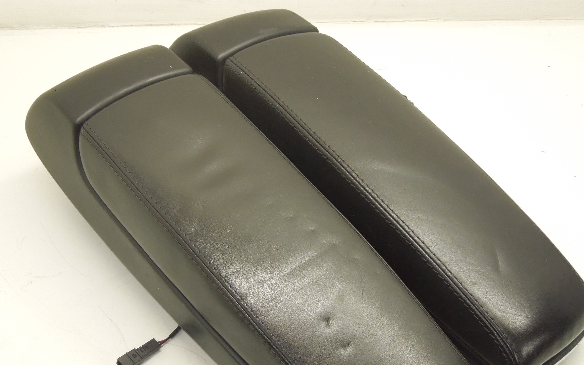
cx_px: 272
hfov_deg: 37.5
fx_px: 859
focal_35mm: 54
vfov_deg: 23.8
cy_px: 249
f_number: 3.8
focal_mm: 7
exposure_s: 1/25
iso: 400
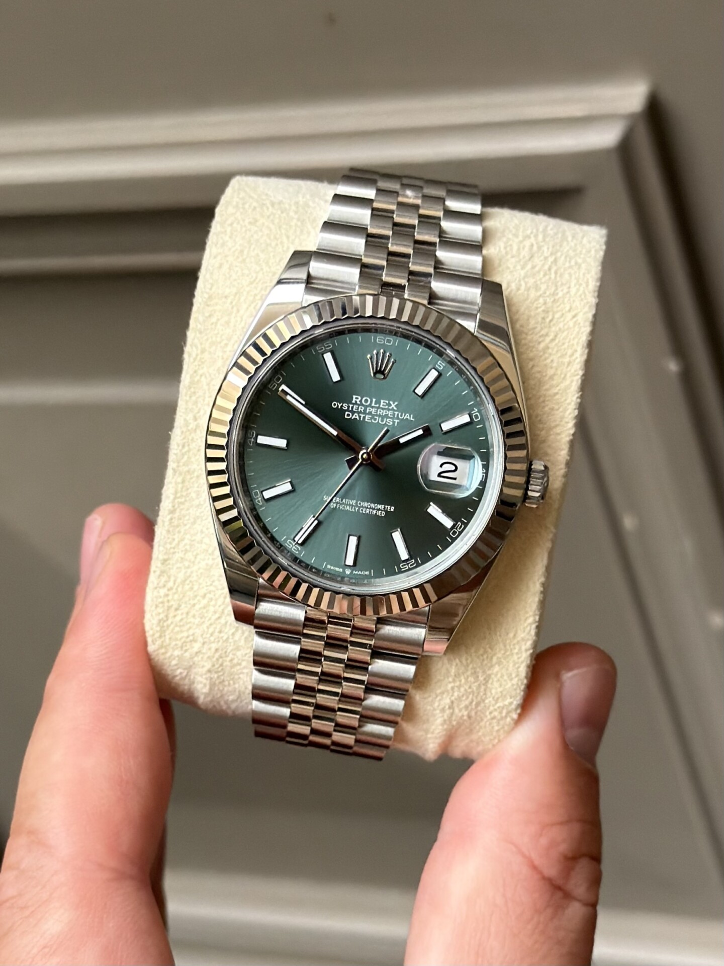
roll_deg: +7.4
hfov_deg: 30.3
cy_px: 483
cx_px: 362
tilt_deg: -39.7
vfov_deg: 39.7
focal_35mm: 48
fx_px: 1339
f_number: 1.78
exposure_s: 1/2208
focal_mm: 6.76
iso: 320
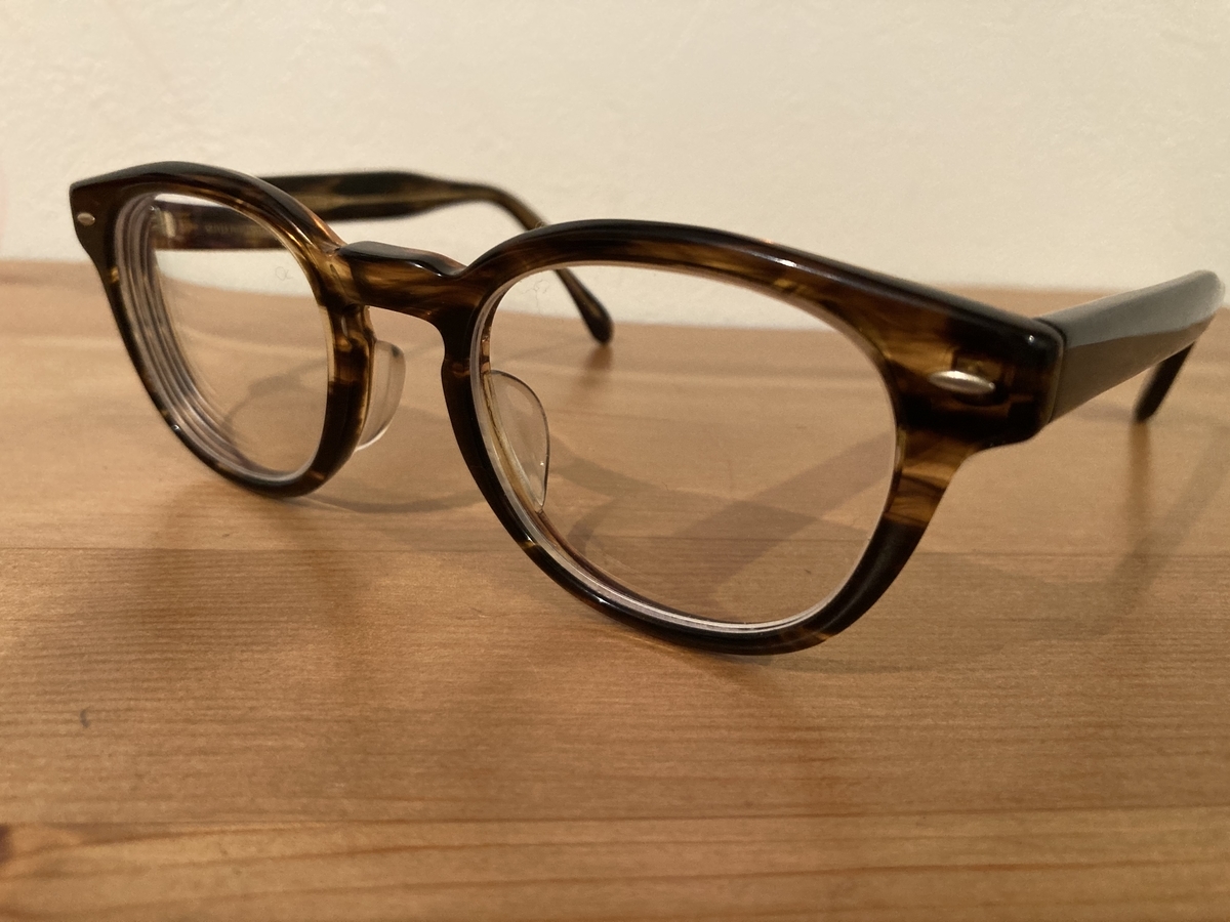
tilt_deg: -19.6
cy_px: 461
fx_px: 995
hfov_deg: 63.4
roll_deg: -2.6
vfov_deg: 49.7
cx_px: 615
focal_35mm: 28
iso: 320
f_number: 1.8
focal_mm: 3.99
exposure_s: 1/33
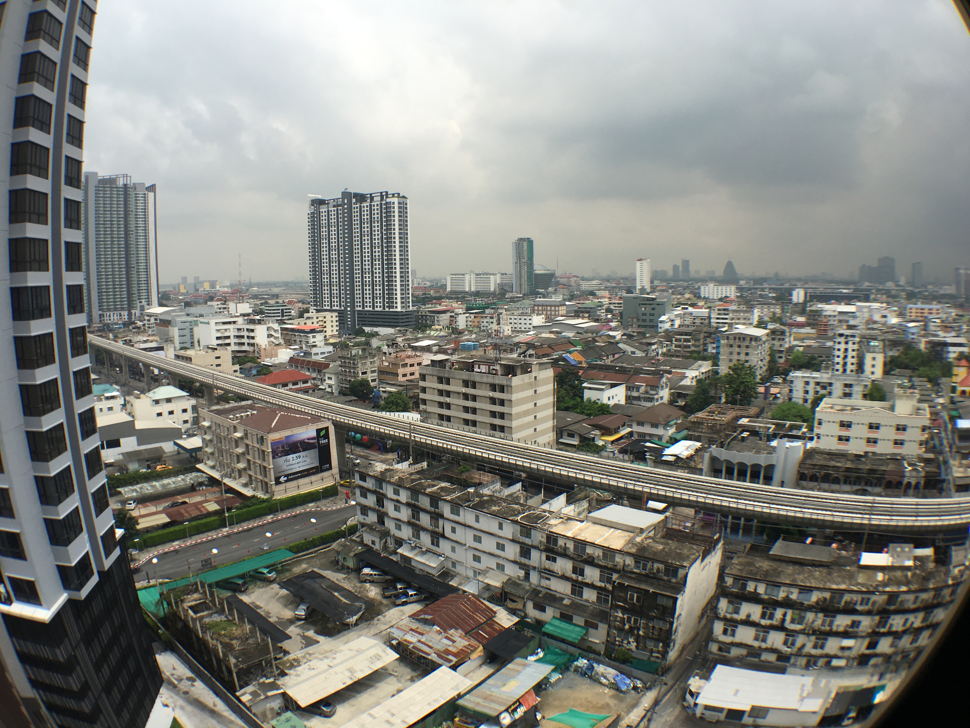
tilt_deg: -4.8
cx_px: 485
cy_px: 364
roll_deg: +1.7
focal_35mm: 29
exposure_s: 1/1637
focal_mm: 4.15
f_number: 2.2
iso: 25
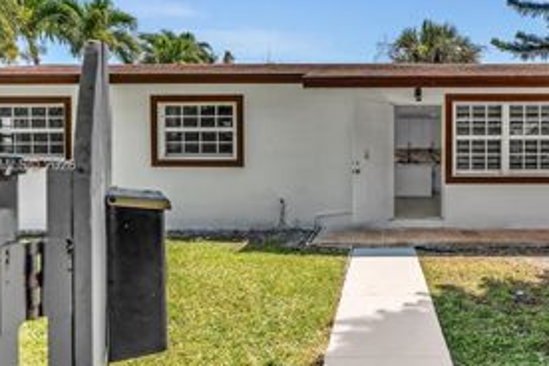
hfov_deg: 61.6
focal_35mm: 29
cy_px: 166
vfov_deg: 44.9
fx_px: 442
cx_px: 380
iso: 200
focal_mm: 16
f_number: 8
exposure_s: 1/400
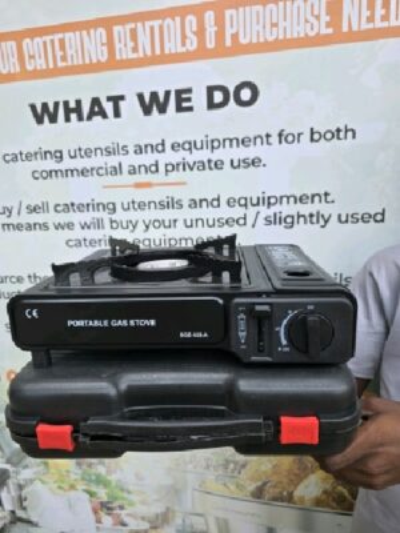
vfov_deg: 73.9
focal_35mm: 23
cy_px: 266
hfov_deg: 58.9
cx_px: 200
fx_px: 354
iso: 16
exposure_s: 1/182
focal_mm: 6.3
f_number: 1.7
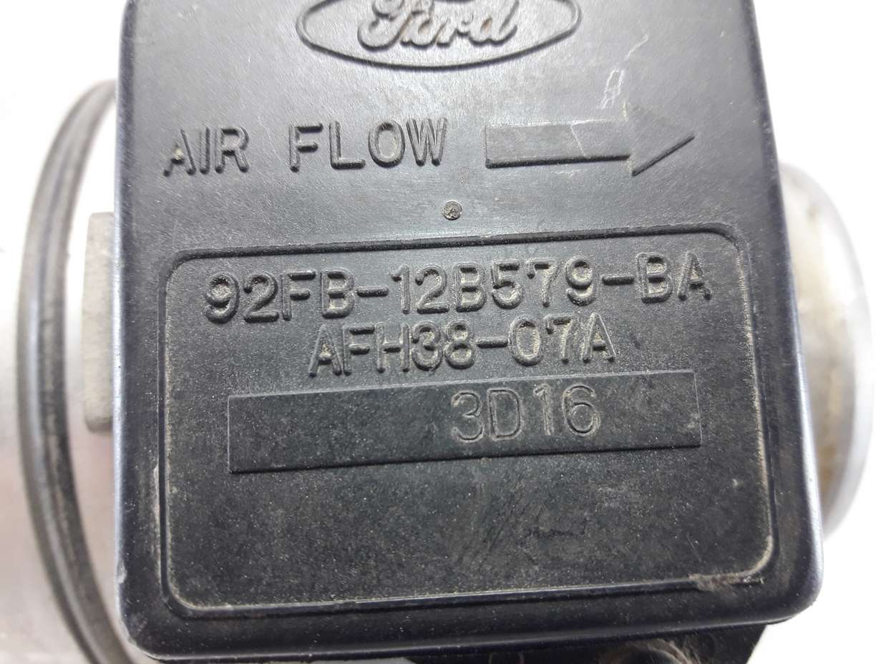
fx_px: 717
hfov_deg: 63.5
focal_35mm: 28
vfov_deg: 49.7
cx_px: 443
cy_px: 332
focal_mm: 3.7
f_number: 1.9
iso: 100
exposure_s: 1/33
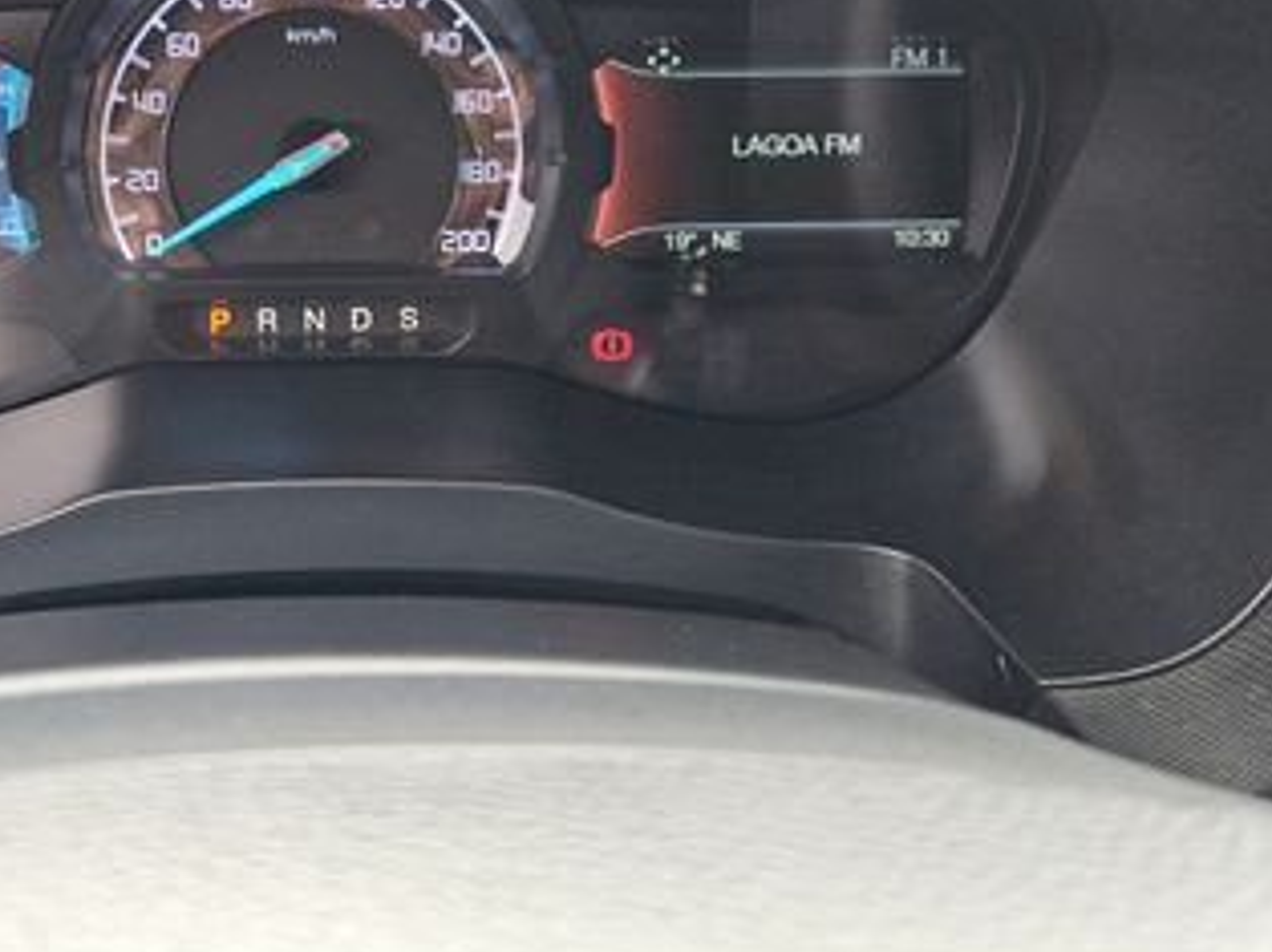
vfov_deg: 32.2
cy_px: 235
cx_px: 356
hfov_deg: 42.0
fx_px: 1616
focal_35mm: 44
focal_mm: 5.4
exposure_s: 1/207
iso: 125
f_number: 1.8
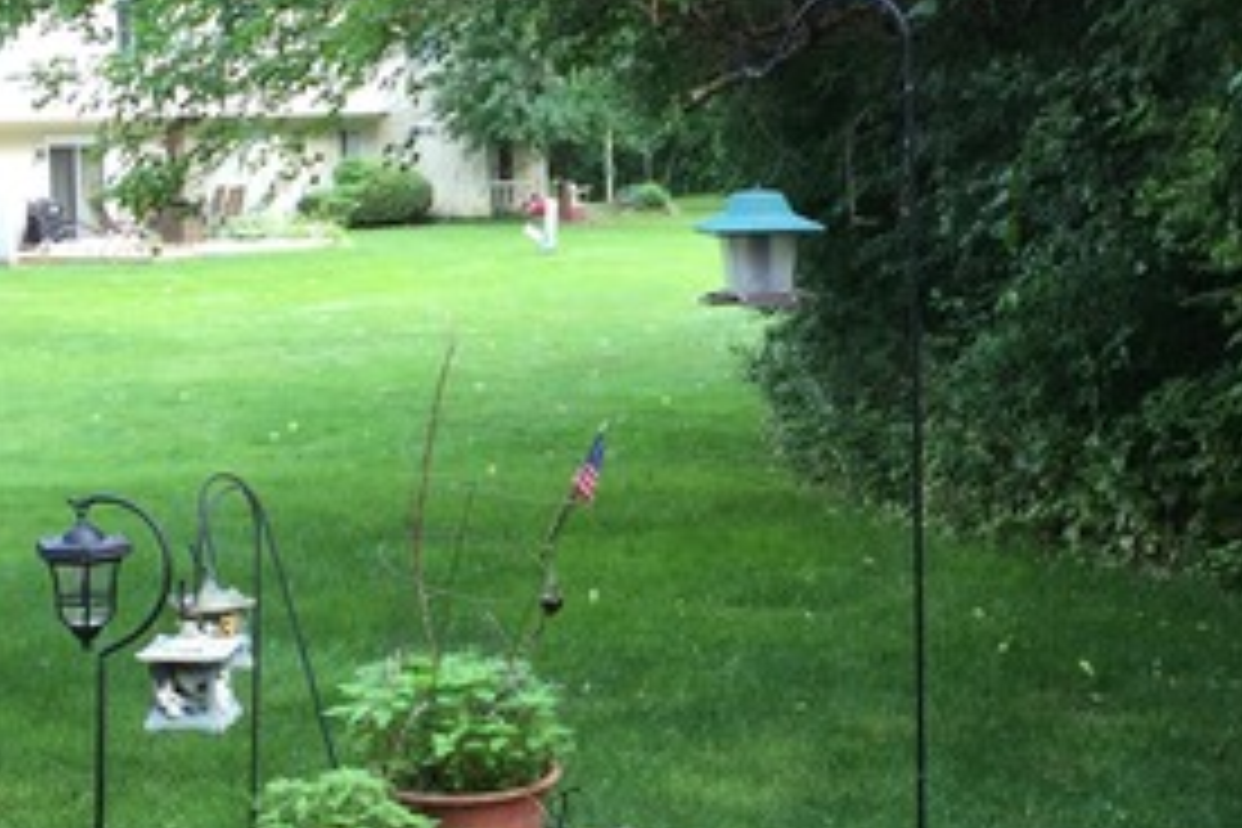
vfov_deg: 19.5
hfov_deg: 28.8
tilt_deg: -8.4
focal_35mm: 70
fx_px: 2415
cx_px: 639
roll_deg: -0.1
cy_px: 454
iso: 40
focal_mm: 4.15
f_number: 2.2
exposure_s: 1/60
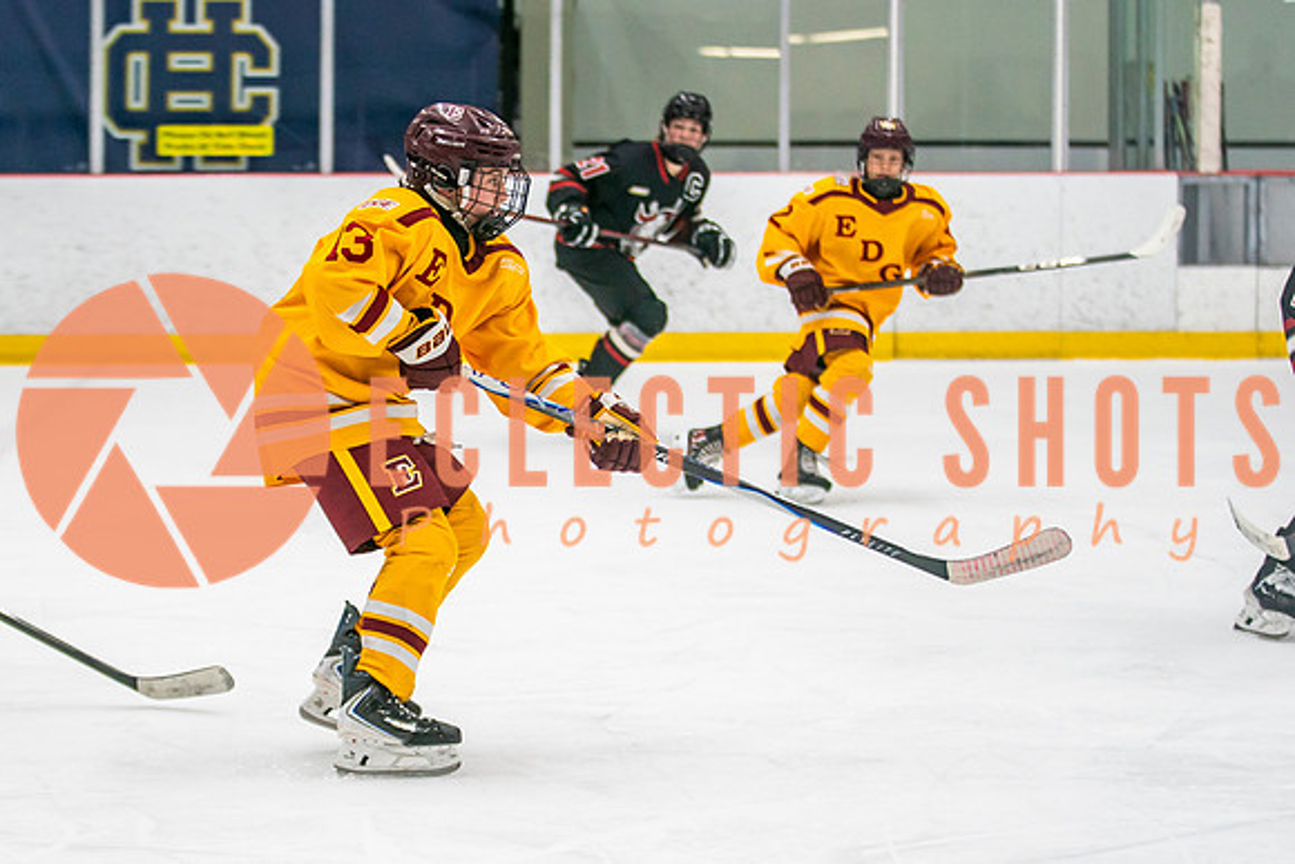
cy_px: 458
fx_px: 4659
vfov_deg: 10.6
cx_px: 467
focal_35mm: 129
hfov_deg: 15.8
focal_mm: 80
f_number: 2.8
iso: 1000
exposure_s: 1/640
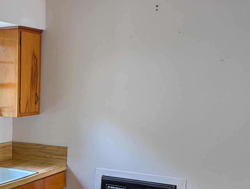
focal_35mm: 54
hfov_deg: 31.9
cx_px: -16
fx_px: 391
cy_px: 180
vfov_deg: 26.0
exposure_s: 1/49.6
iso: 28
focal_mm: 6.9
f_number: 1.68
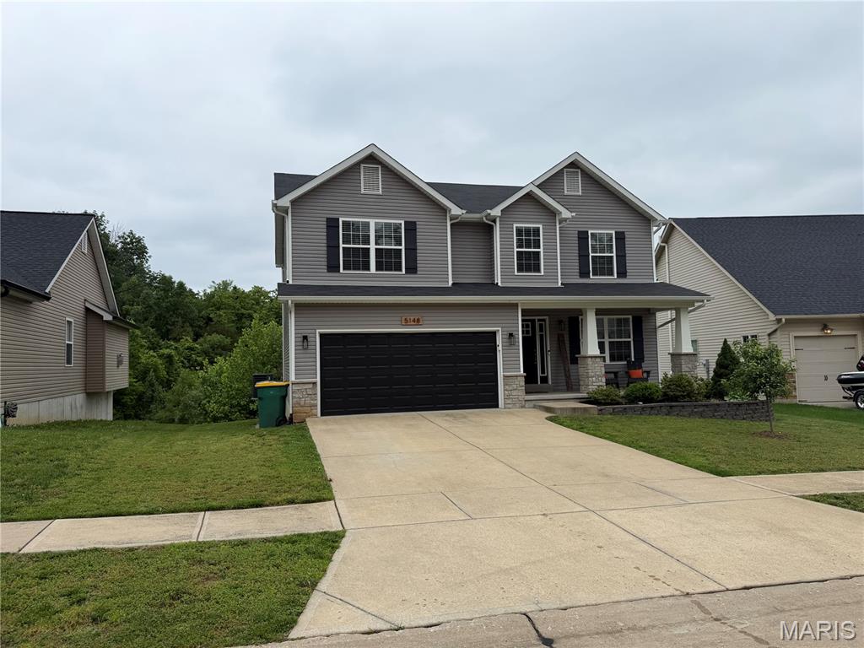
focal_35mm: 24
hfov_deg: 71.6
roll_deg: +0.1
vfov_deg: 56.8
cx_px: 432
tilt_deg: +3.7
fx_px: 599
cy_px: 324
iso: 80
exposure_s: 1/2525
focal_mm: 6.76
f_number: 1.78
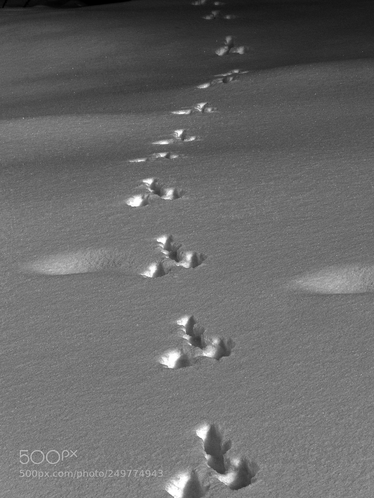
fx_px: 2751
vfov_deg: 10.4
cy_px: 249
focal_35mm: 191
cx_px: 187
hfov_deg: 7.8
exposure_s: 1/400
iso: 160
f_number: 5.5
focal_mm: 34
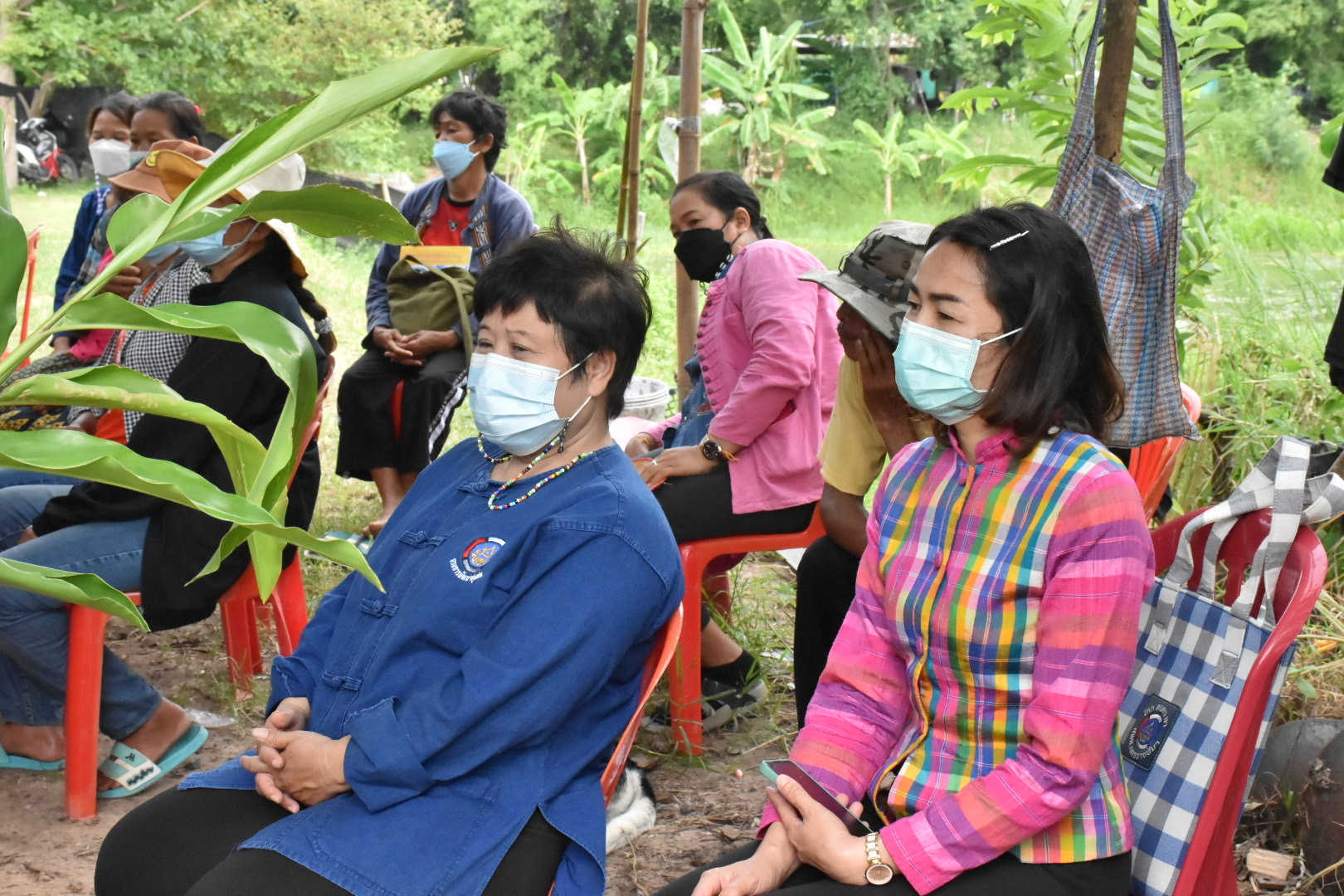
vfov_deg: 21.6
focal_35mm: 63
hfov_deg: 31.9
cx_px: 672
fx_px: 2352
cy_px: 448
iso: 3200
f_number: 13
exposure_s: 1/640
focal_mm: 42
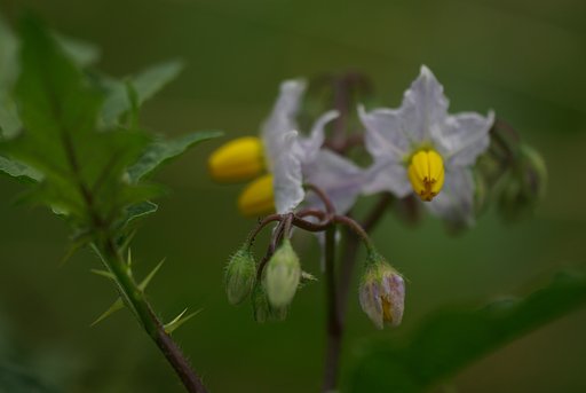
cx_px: 293
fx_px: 4401
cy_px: 196
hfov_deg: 7.6
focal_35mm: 270
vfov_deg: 5.1
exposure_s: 1/2000
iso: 100
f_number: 3.5
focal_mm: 180
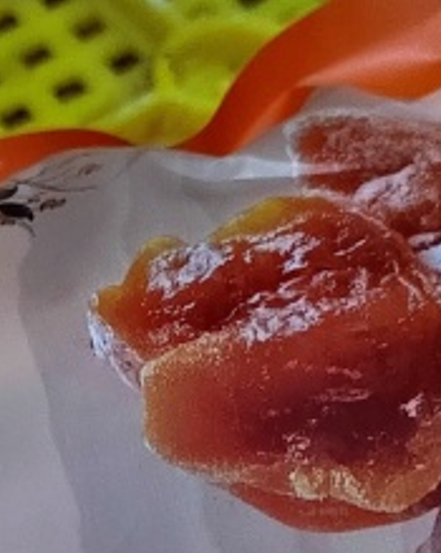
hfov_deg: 17.5
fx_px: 1339
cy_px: 515
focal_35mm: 82
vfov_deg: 22.6
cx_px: -141
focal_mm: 5.52
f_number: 1.9
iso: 5120
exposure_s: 1/25
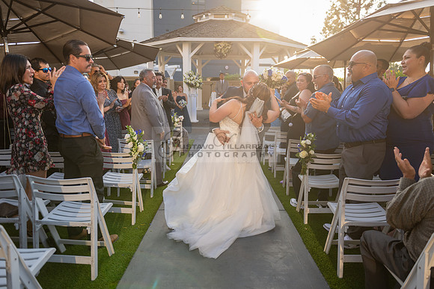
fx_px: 304
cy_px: 144
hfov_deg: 71.1
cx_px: 217
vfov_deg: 51.0
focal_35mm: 25
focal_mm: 24
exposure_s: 1/1000
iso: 400
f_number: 2.8
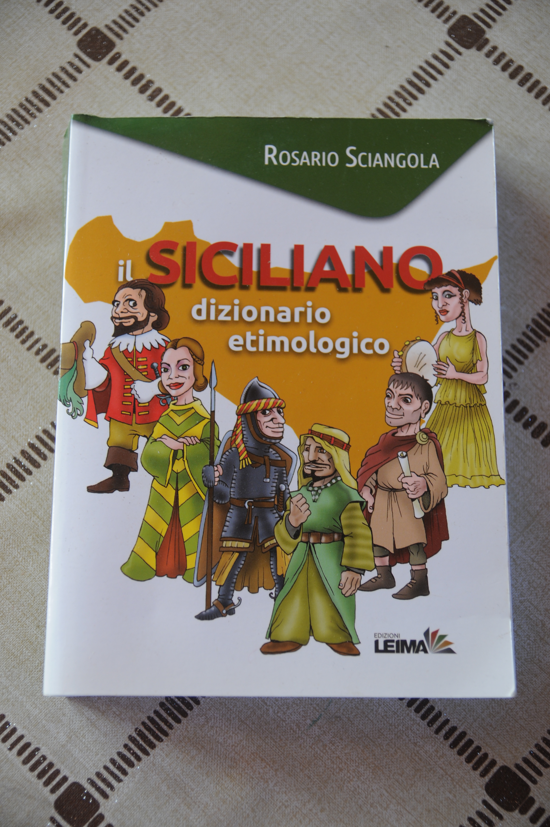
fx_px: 1378
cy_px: 414
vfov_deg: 33.4
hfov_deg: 22.6
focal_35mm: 60
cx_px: 275
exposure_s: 1/40
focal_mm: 40
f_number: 3.5
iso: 200
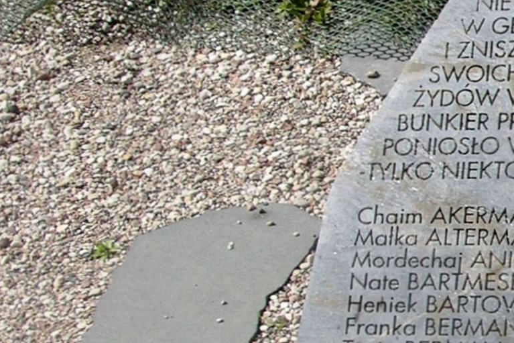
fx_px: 2155
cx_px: 851
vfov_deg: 9.1
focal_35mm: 151
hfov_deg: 12.7
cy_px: 236
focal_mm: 8.9
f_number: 5.6
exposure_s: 1/256
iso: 50
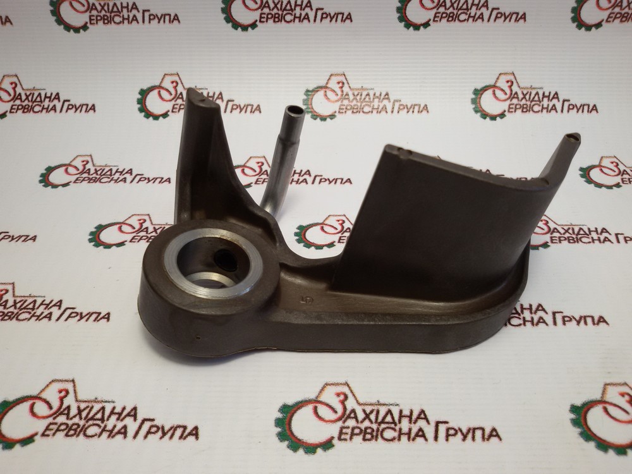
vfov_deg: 45.4
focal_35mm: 31
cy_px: 237
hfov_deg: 58.4
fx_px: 566
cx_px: 316
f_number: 2.4
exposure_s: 1/100
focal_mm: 2.93
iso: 50
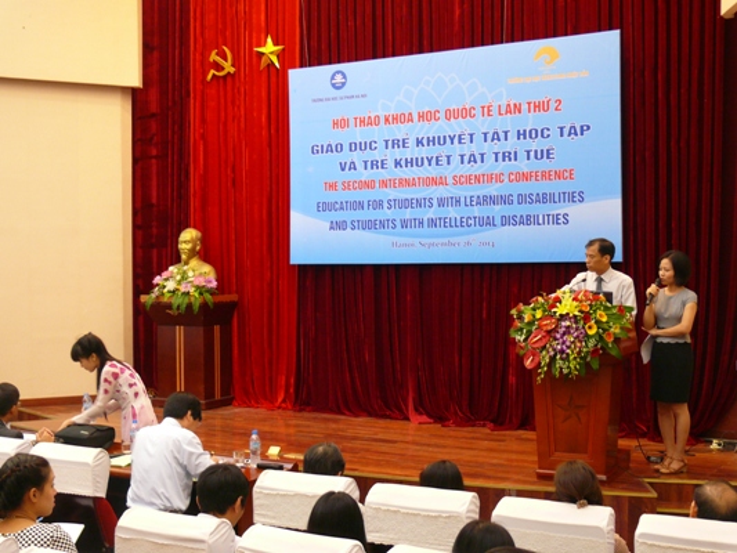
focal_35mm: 51
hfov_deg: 37.5
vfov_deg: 28.6
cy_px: 276
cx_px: 368
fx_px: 1086
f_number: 3.2
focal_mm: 10.3
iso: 200
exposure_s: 1/8
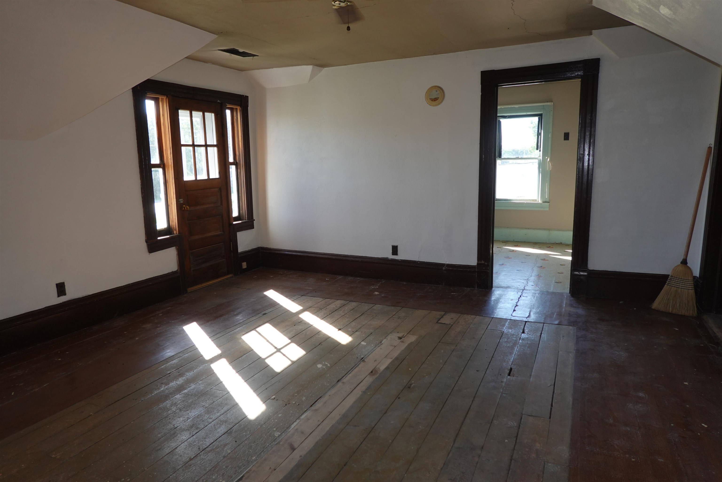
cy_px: 241
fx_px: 481
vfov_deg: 53.1
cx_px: 361
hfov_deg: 73.7
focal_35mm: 24
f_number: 2.8
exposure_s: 1/125
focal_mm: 9
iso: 125
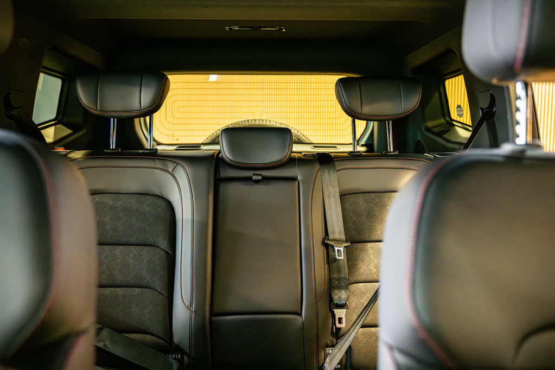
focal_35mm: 28
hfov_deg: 65.5
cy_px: 185
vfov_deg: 46.4
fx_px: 432
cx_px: 278
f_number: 2.8
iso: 1600
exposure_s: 1/125
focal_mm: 28
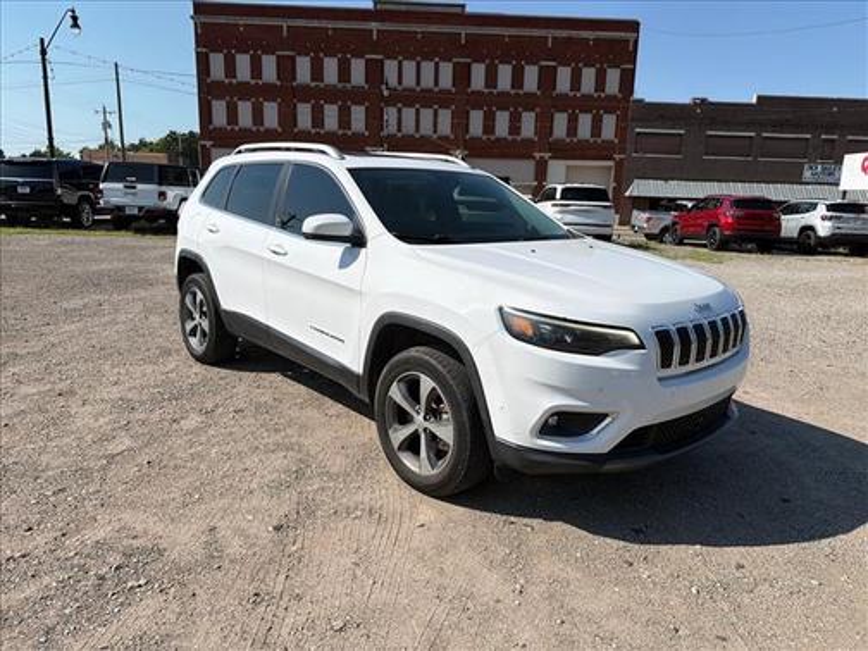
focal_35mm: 24
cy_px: 326
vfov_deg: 56.8
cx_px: 434
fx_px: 602
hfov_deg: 71.6
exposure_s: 1/8130
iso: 80
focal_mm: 6.76
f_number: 1.78
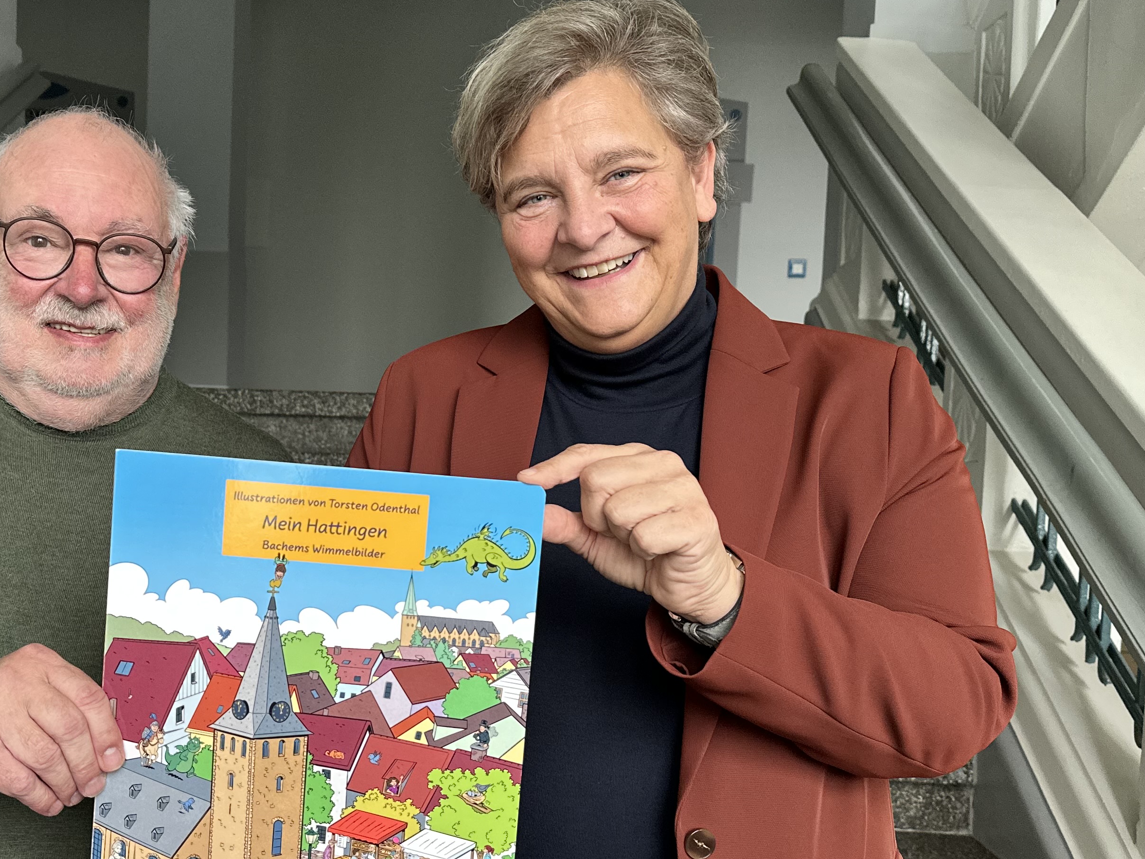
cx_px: 379
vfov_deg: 35.8
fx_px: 1323
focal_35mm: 40
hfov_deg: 46.1
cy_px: 537
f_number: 1.78
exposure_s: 1/100
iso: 200
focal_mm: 6.86
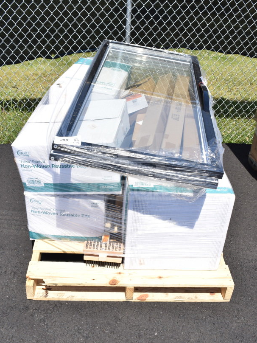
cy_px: 167
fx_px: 372
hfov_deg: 38.1
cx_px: 128
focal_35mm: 38
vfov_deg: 49.5
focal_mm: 23
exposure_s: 1/320
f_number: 9
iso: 200
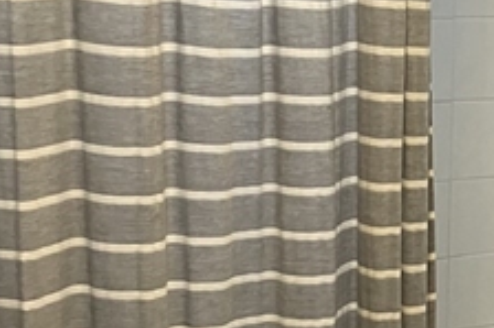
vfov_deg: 13.6
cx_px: 549
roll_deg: -1.0
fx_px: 1371
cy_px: 262
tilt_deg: -16.0
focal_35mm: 100
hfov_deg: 19.5
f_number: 1.8
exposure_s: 1/60
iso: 250
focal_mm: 3.99
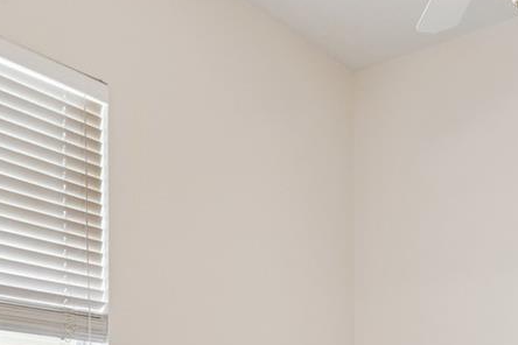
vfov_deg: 22.5
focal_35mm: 54
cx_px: 308
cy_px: 442
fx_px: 777
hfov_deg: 36.7
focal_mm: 15
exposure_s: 1/15
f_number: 9
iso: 200
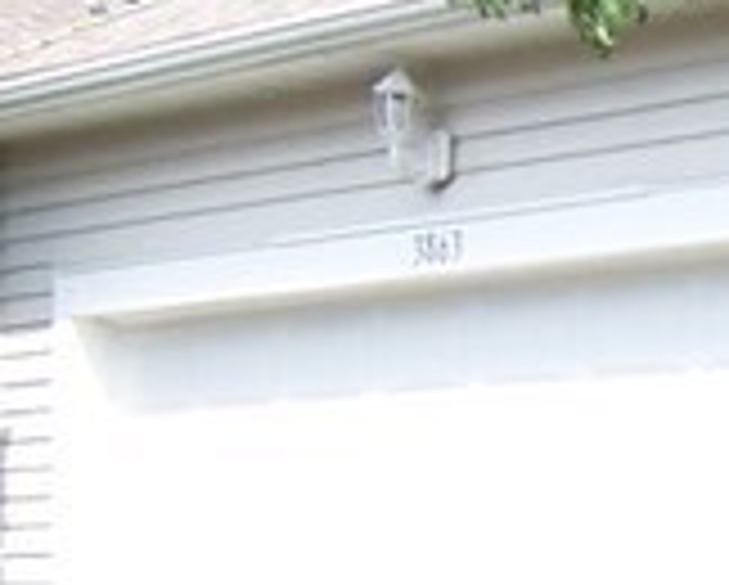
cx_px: 1440
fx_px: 3067
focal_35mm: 142
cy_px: 675
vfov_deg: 10.7
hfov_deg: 12.1
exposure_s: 1/100
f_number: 5.6
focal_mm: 3.8
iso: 64
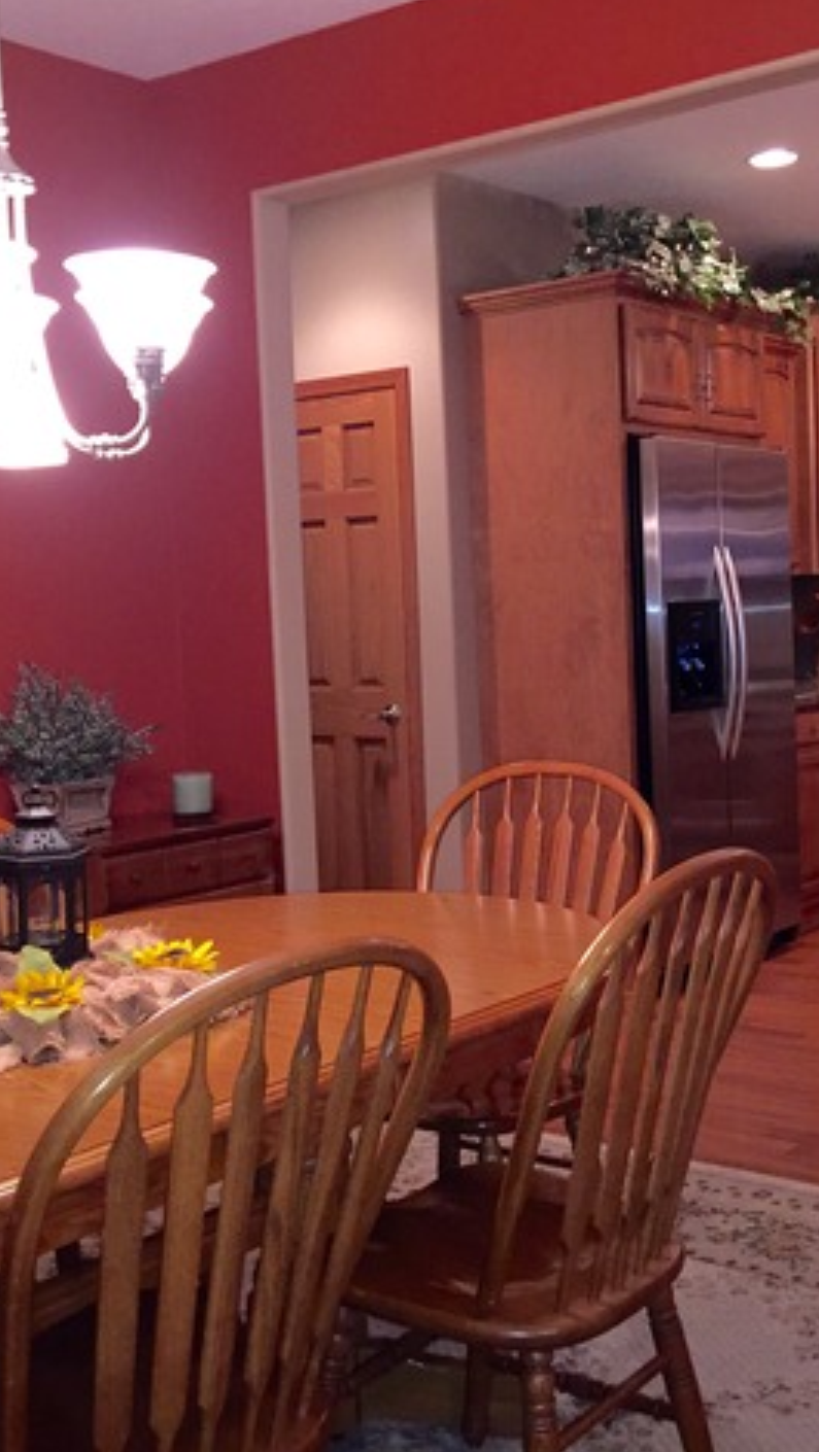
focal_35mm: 43
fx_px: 1657
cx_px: 528
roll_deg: +1.2
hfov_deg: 27.6
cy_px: 714
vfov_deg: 47.3
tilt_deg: -4.6
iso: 200
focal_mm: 4.15
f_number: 2.2
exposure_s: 1/20
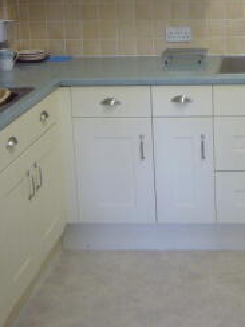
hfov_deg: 21.3
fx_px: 632
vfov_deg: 28.2
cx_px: 238
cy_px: 53
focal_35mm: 67
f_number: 2.8
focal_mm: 4.6
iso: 100
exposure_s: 1/25
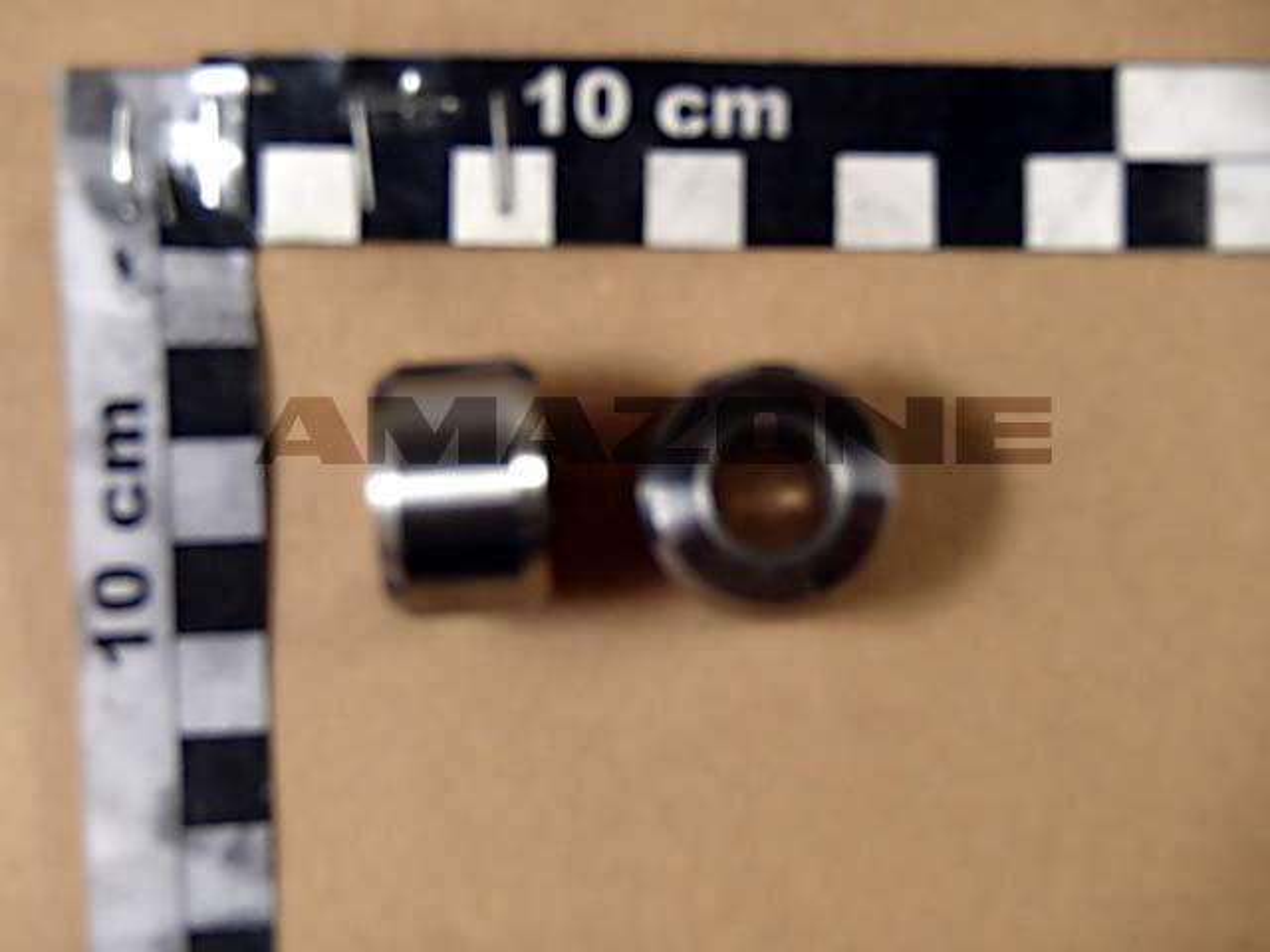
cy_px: 476
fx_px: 2055
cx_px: 635
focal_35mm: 56
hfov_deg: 34.3
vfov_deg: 26.1
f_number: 5.1
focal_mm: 10
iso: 320
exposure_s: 1/50
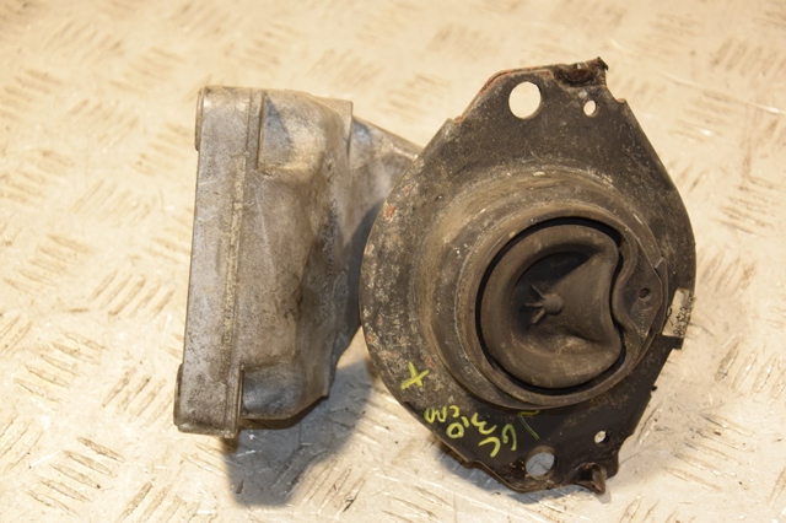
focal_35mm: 87
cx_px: 393
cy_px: 262
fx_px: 1898
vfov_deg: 15.7
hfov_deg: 23.4
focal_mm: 58
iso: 800
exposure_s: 1/125
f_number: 5
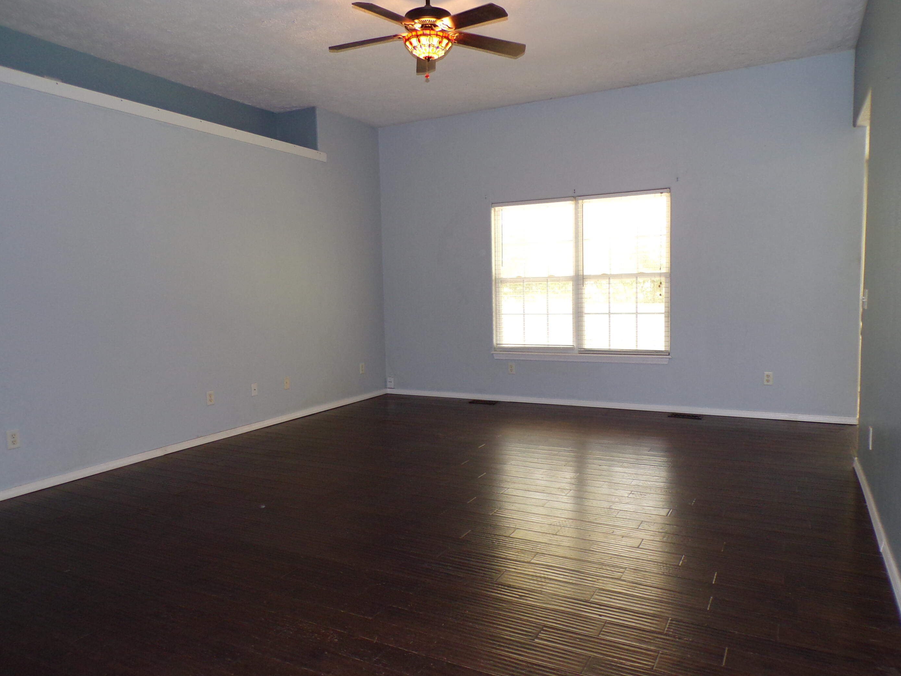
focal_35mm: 26
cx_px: 446
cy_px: 338
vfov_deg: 53.1
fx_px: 677
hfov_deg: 67.3
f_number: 3
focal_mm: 4.3
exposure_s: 1/34
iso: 167
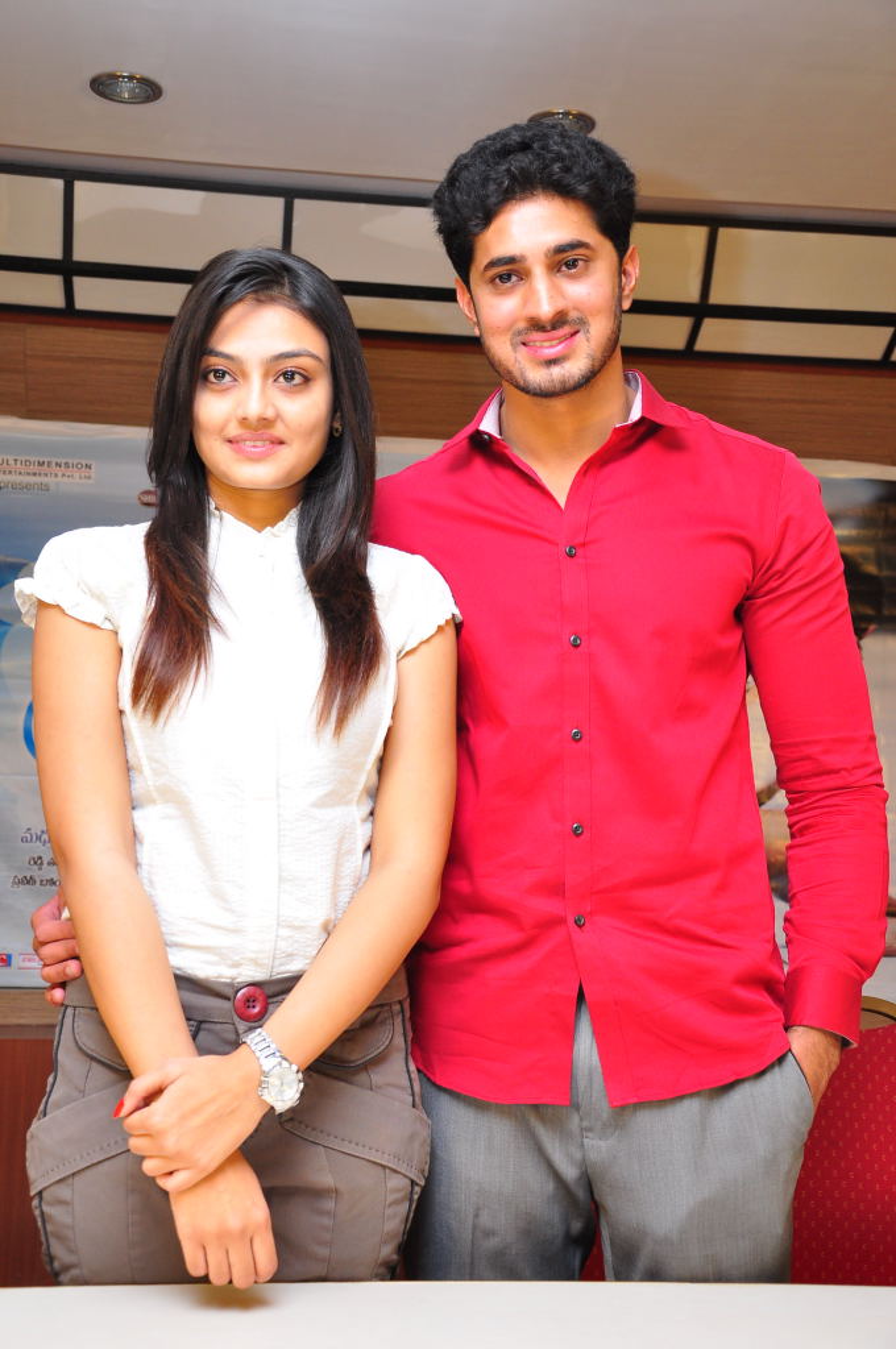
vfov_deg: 41.2
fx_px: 1797
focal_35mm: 48
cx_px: 448
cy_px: 674
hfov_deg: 28.0
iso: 640
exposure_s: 1/125
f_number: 6.3
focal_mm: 32
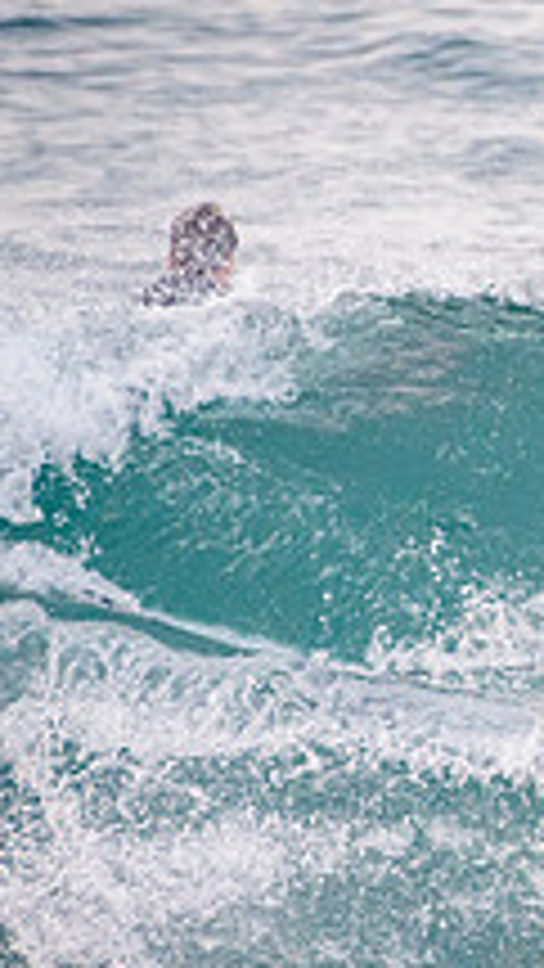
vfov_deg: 1.2
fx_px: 44321
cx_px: 1159
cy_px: 615
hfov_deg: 0.7
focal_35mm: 1729
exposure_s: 1/2000
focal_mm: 500
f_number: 5.6
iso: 1250
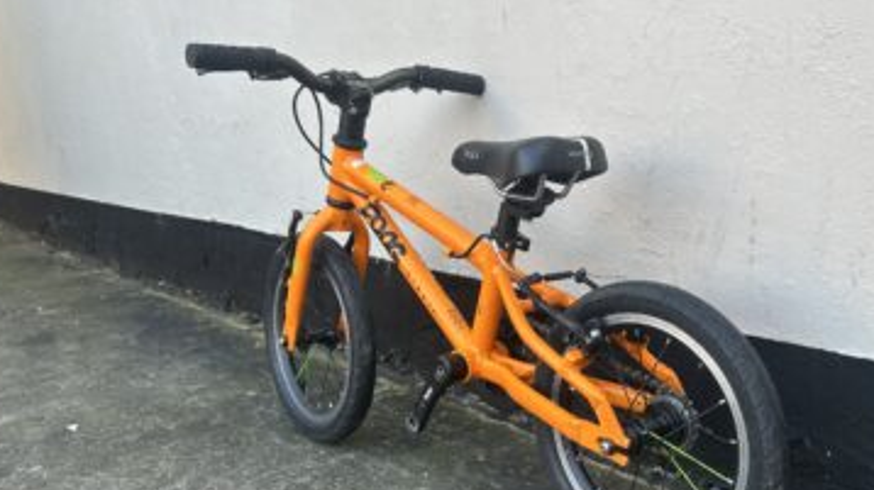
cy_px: 339
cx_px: 549
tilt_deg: -16.8
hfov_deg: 52.2
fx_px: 880
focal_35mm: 38
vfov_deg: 30.8
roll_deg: +3.3
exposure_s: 1/254
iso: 40
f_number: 1.5
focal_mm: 5.7
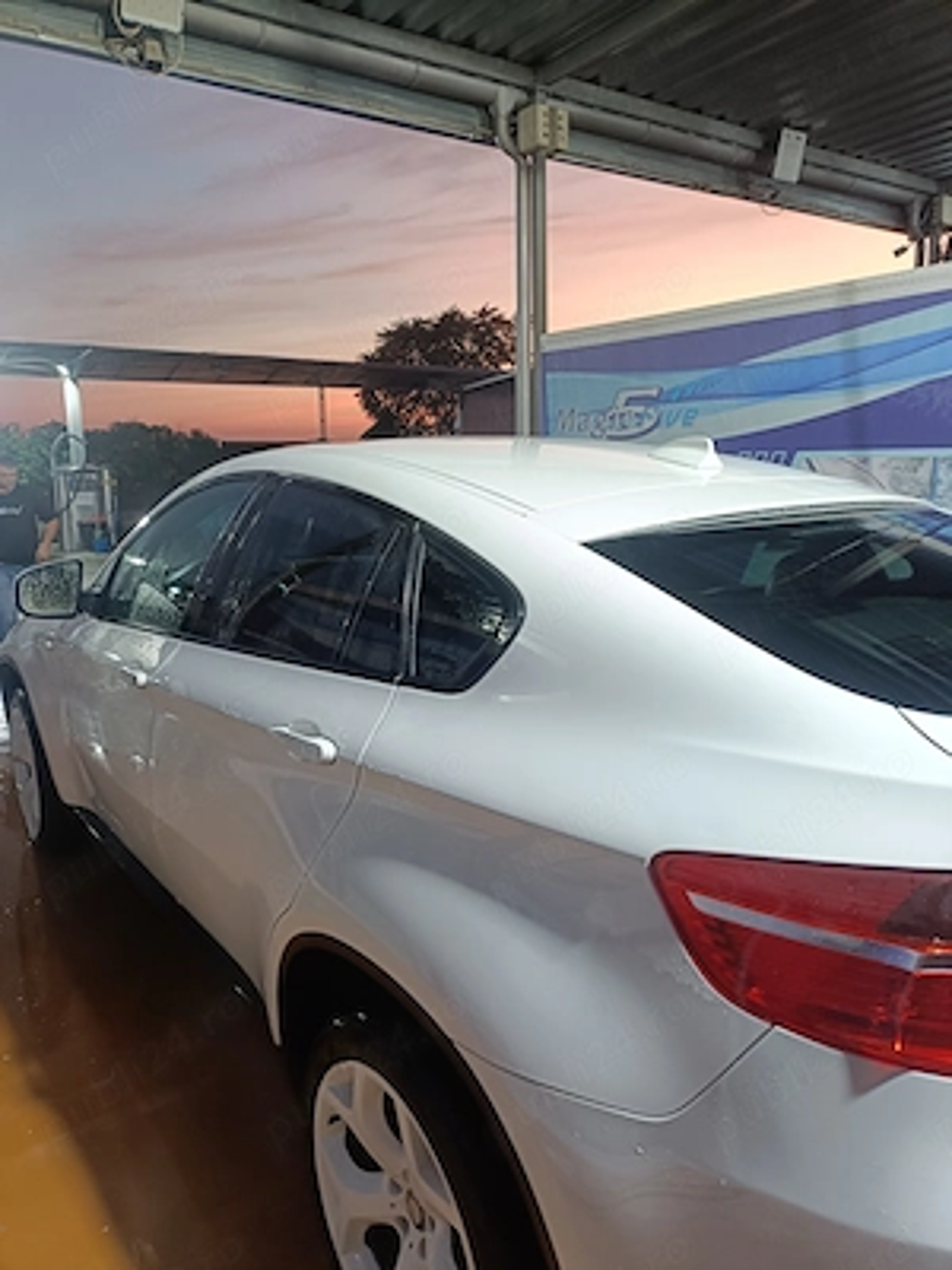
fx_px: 917
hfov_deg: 54.9
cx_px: 476
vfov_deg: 69.4
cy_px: 635
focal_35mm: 25
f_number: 1.7
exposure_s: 1/50
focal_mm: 4.7
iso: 500
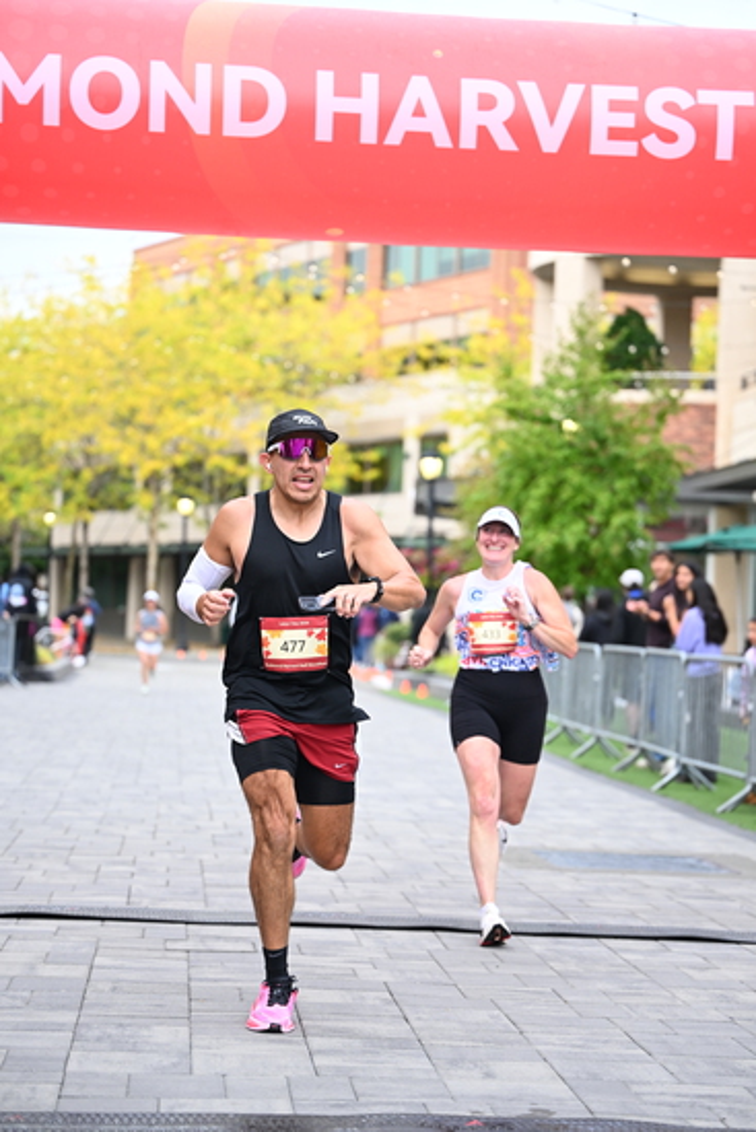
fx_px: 2581
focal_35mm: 82
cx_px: 378
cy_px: 566
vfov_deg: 24.8
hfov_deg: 16.7
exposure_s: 1/1600
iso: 1000
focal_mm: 82
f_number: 2.8
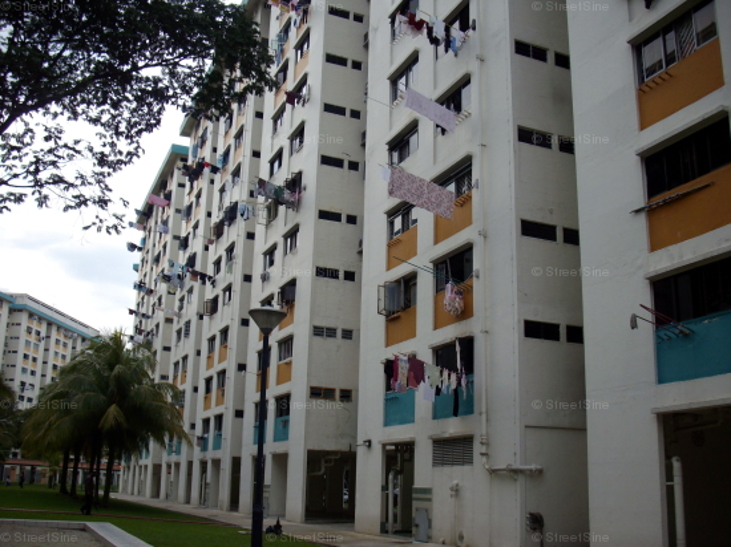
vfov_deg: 38.6
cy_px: 274
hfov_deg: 50.2
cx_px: 366
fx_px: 781
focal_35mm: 37
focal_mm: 6.2
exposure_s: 1/160
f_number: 5.6
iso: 80
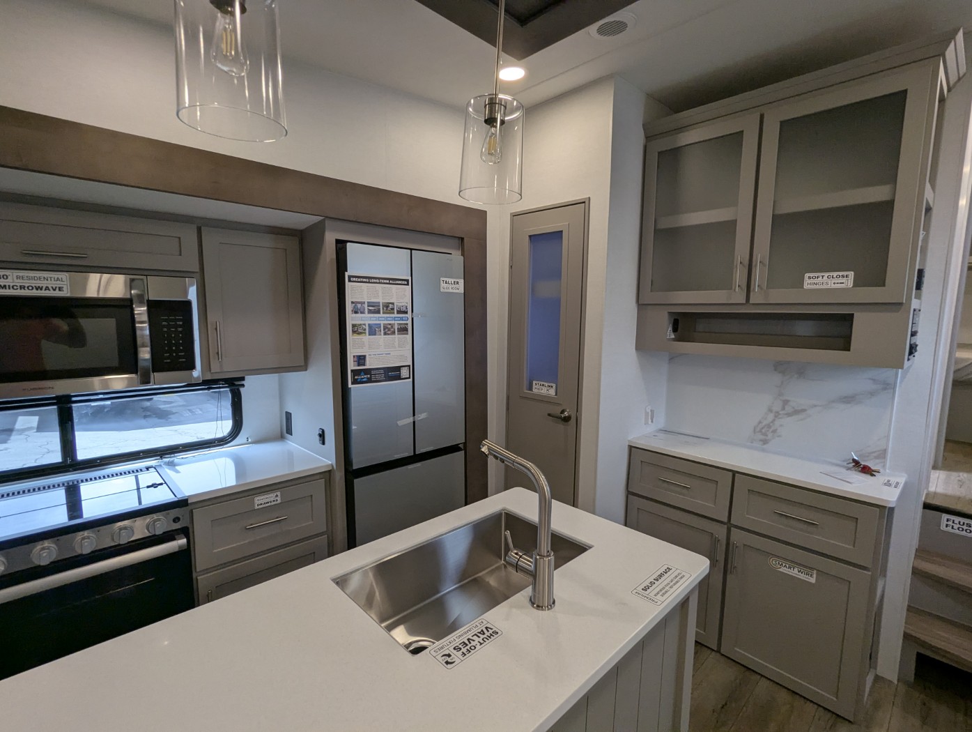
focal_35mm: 16
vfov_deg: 78.2
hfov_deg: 94.4
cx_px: 486
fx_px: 450
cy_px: 366
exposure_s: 1/131
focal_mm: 2.35
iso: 104
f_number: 2.2
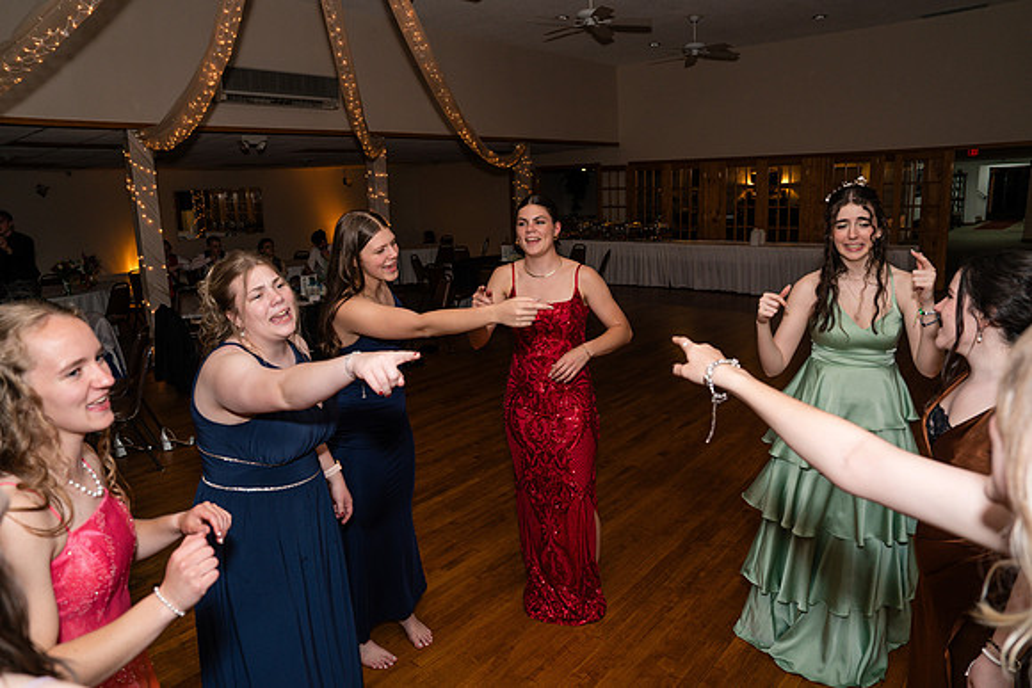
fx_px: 688
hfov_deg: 73.7
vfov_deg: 53.2
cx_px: 516
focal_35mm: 24
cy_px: 344
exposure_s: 1/250
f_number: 4
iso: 400
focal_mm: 24
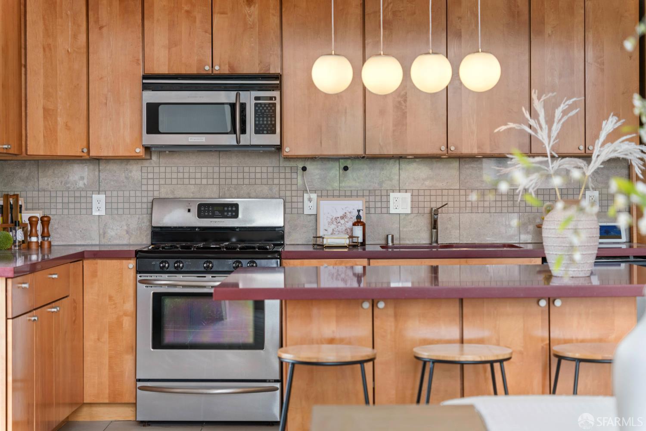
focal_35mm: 61
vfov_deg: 22.3
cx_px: 323
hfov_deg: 32.9
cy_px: 216
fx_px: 1095
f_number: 4
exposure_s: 1/60
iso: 400
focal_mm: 61
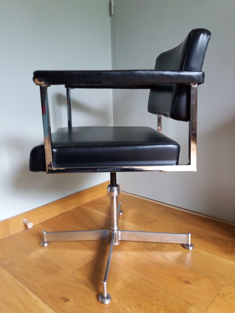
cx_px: 114
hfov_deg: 48.2
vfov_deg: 61.7
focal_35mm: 29
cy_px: 157
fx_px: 263
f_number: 1.9
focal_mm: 3.7
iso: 250
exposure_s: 1/17
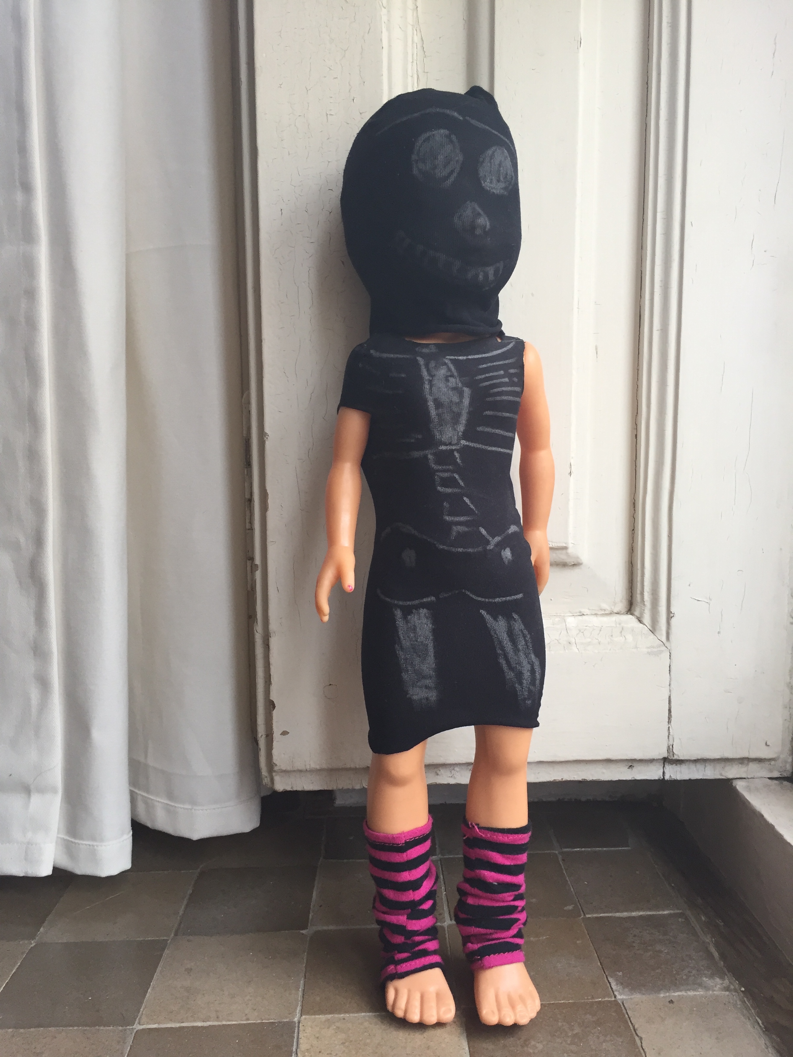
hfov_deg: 48.2
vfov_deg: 61.7
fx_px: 886
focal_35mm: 29
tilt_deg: -6.9
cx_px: 396
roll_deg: +0.5
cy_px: 528
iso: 50
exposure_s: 1/33
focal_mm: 4.15
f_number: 2.2
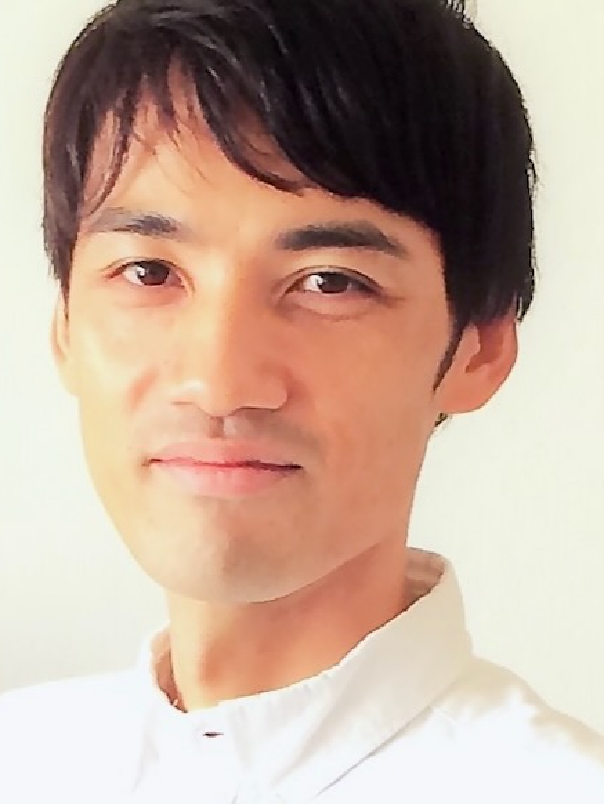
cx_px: 381
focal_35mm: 51
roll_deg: -0.7
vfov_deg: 37.3
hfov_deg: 28.5
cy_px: 486
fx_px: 1186
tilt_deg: -16.4
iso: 50
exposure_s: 1/30
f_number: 2.2
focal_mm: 4.15
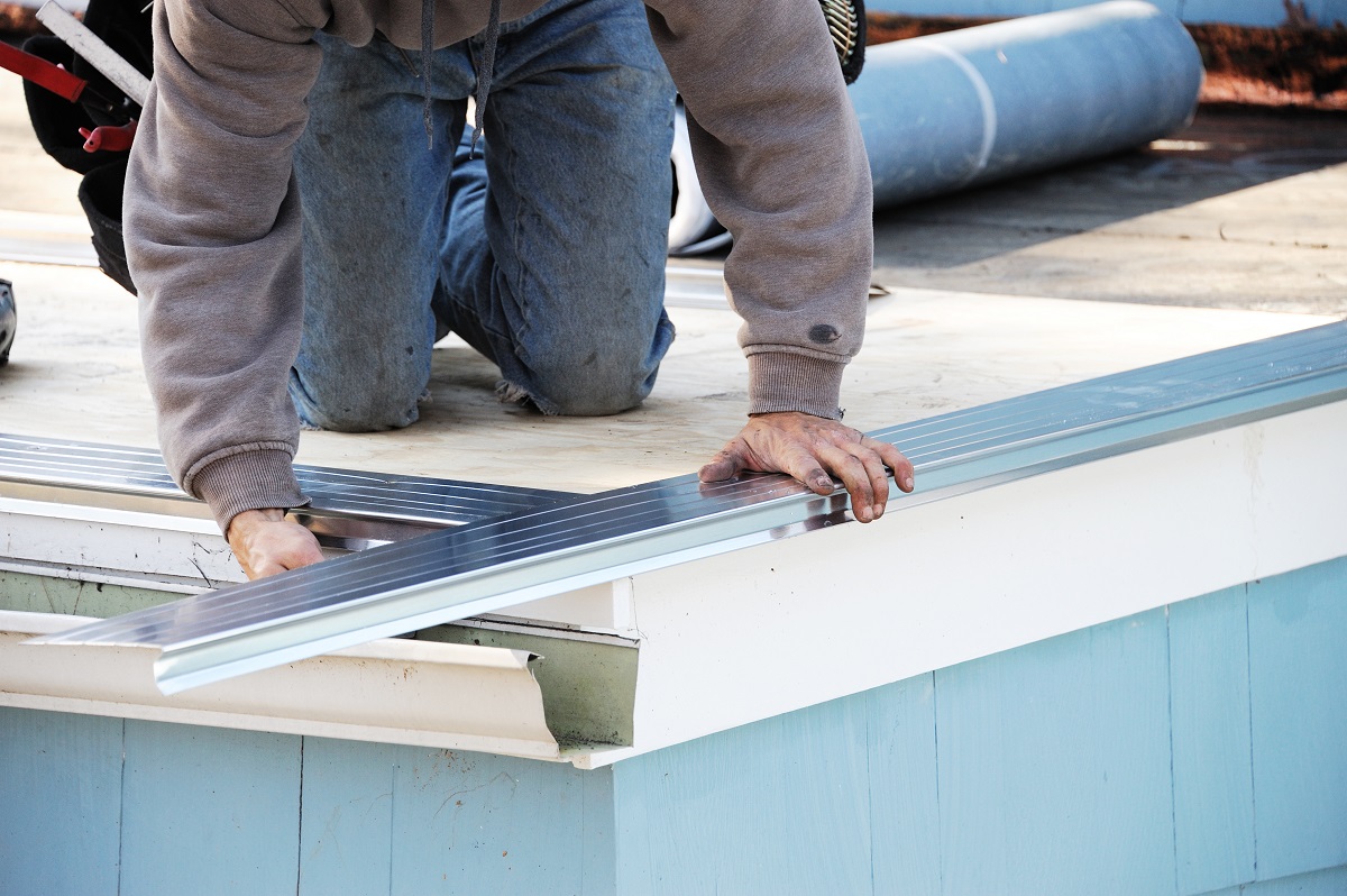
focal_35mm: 180
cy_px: 448
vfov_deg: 7.6
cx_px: 674
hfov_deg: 11.4
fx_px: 6729
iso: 800
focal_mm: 180
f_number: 6.3
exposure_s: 1/320
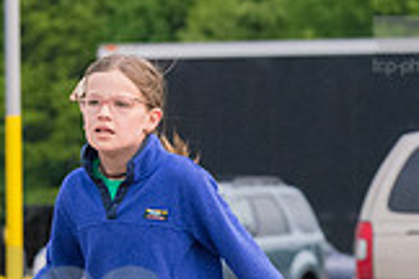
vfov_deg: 1.9
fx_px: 8391
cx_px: 85
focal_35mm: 721
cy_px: 338
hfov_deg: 2.9
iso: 3200
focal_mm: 135
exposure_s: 1/1250
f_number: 7.1
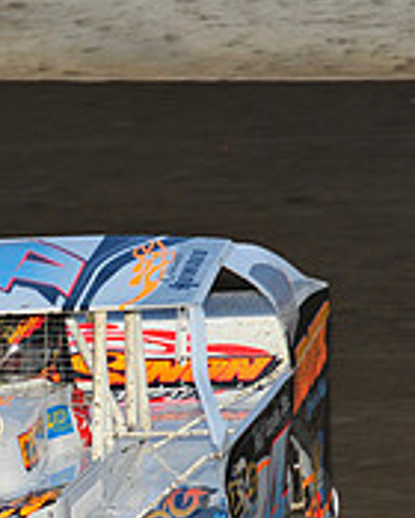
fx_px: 6940
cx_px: -74
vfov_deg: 4.3
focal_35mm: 452
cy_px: 447
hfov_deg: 3.4
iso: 640
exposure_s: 1/320
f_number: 6.3
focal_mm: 145
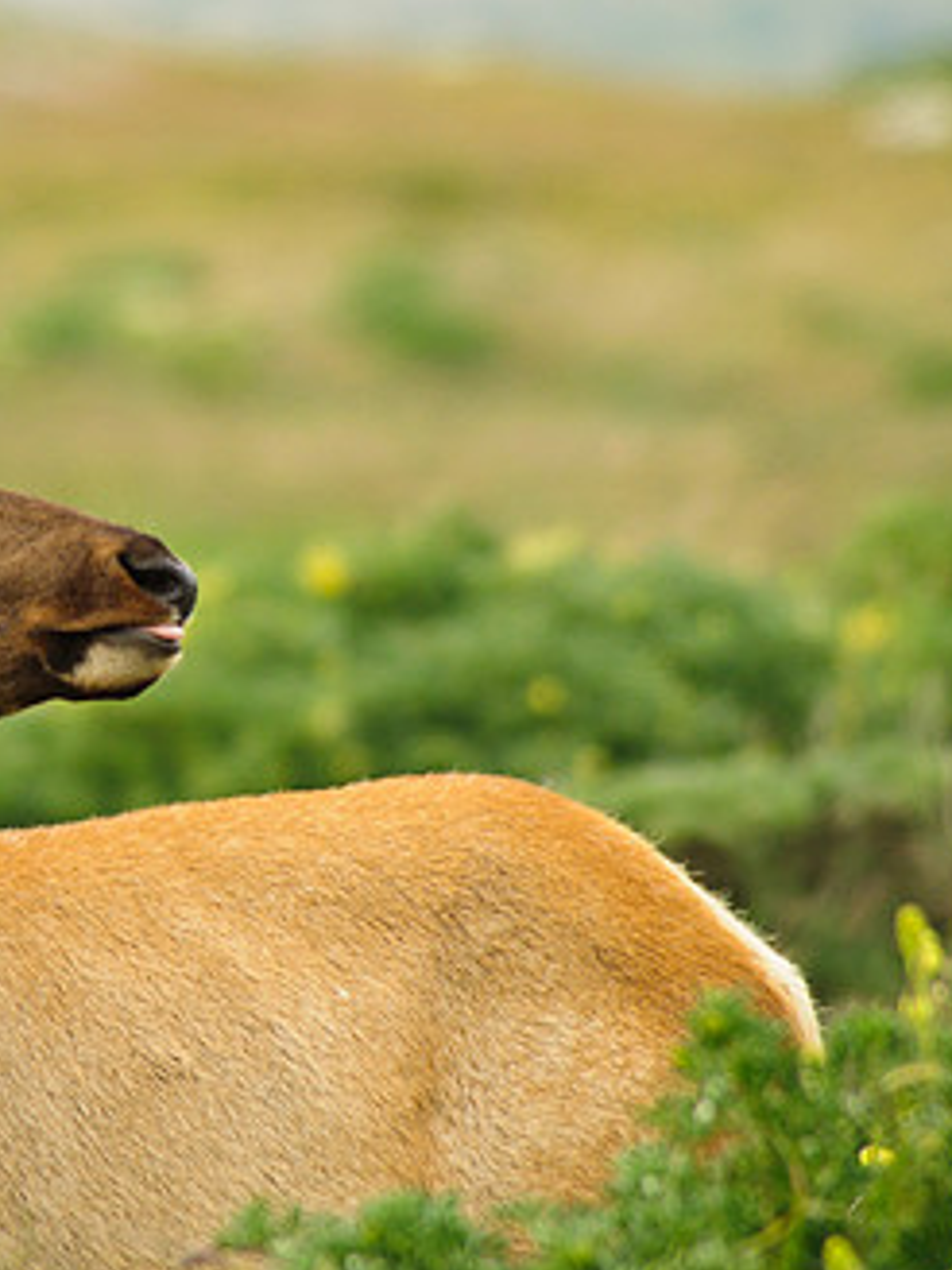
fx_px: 37402
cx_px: 178
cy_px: 703
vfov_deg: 1.9
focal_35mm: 1020
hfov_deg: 1.5
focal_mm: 400
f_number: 8
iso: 400
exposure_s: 1/250
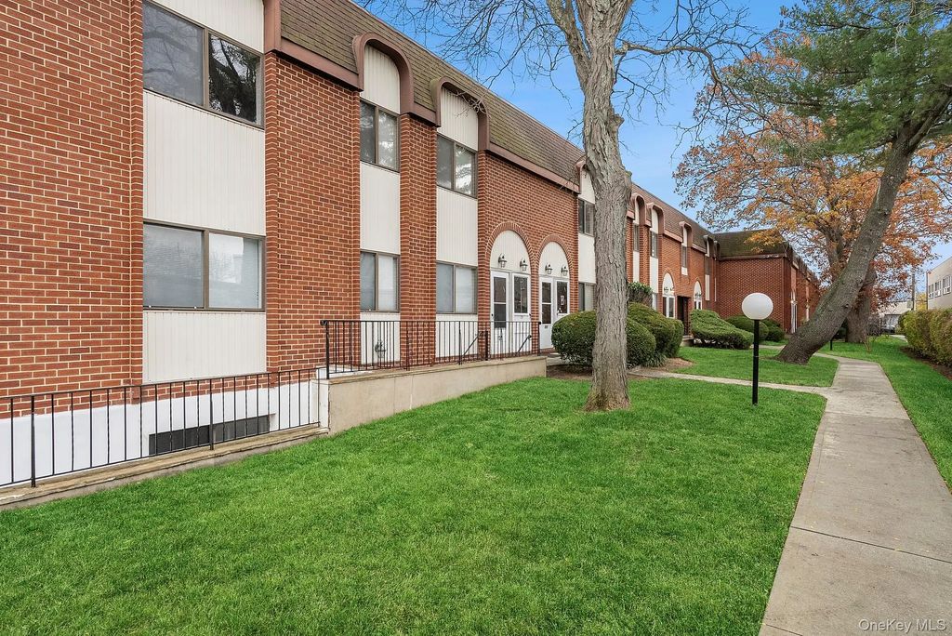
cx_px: 476
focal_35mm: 19
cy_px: 318
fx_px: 503
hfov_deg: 86.9
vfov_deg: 64.6
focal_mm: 19
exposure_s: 1/40
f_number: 14
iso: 800
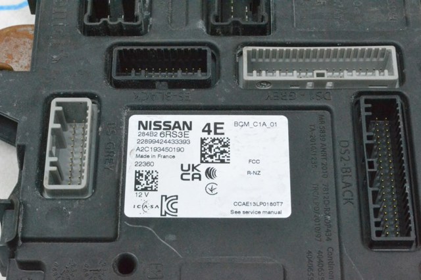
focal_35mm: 82
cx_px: 210
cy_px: 140
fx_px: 964
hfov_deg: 24.6
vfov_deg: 16.5
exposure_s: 1/50
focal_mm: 55
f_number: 18
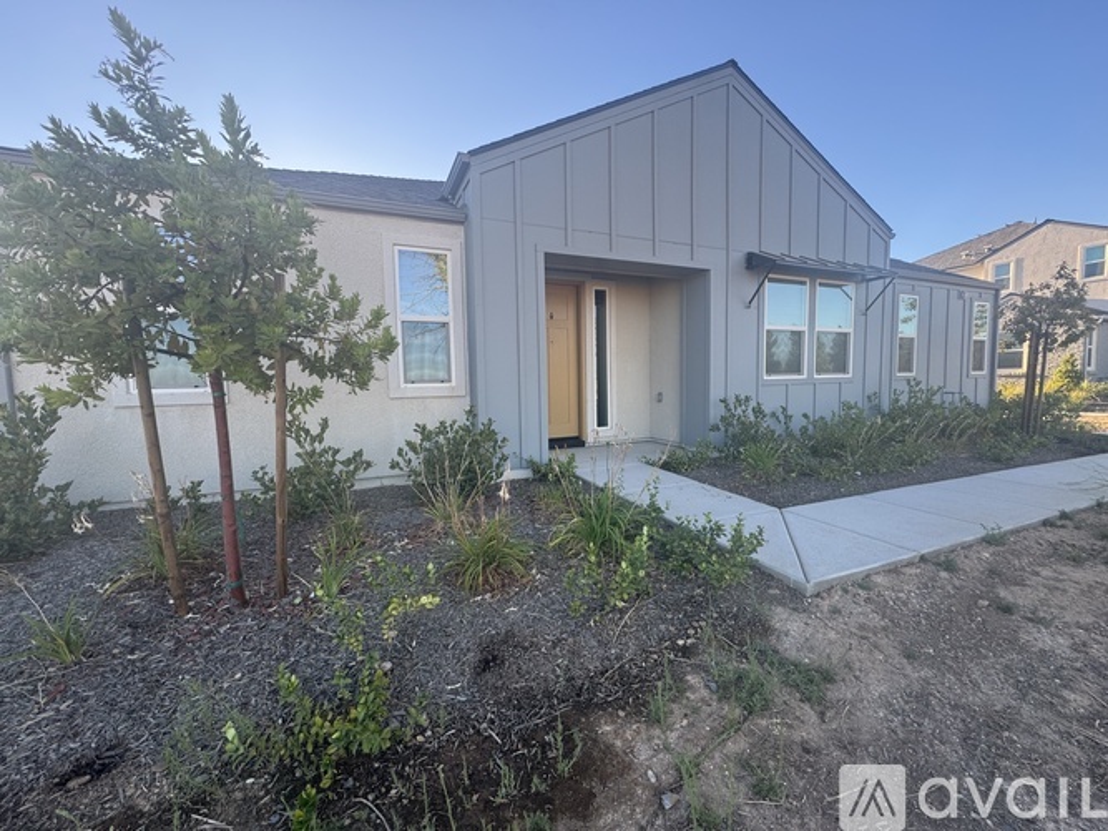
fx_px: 448
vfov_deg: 85.7
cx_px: 554
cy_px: 416
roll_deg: +1.3
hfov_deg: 102.1
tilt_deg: -4.0
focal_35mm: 14
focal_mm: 2.22
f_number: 2.2
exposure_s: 1/214
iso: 40
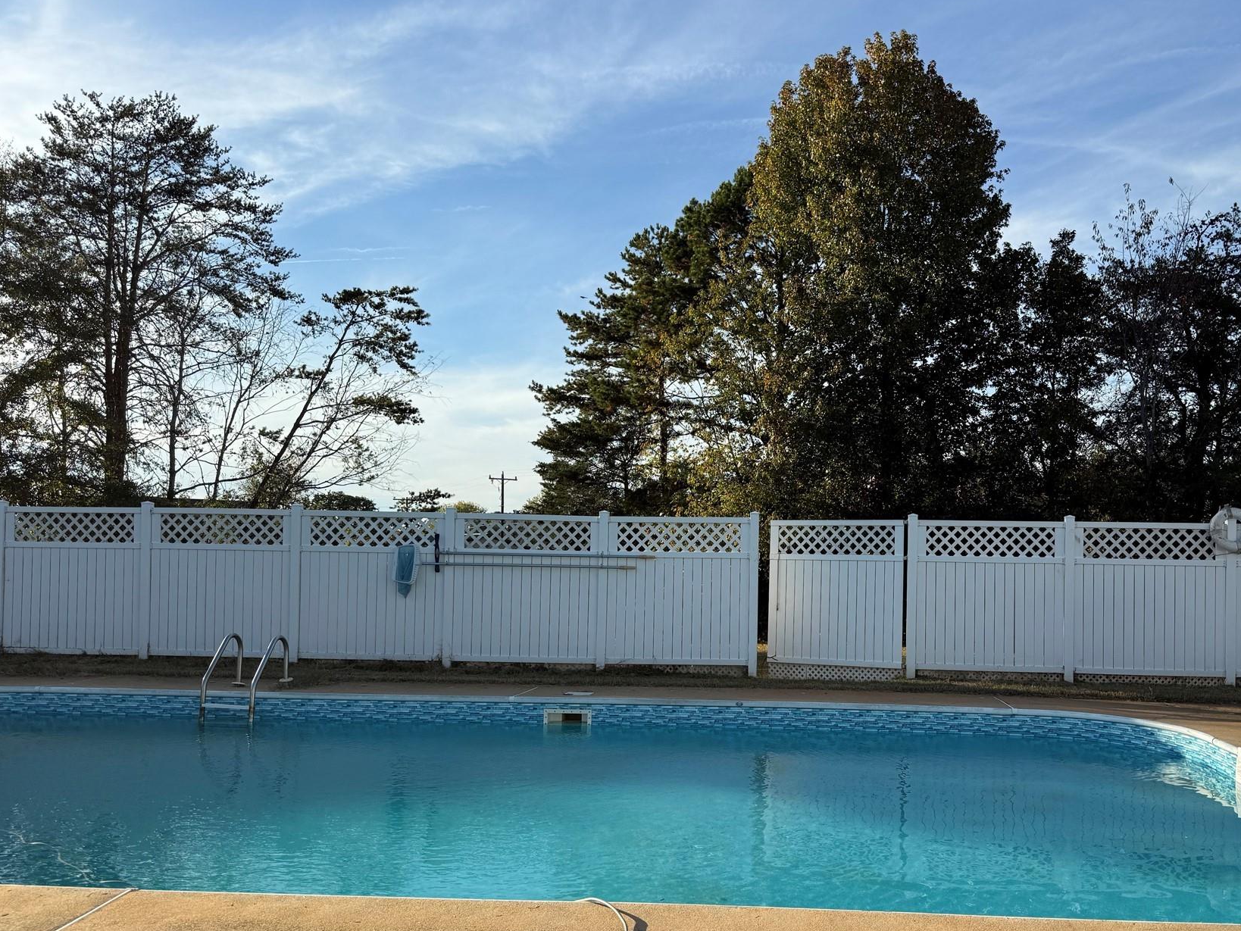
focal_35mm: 30
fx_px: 1076
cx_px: 761
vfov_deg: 46.7
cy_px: 526
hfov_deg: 59.3
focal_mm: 6.76
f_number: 1.78
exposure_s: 1/3425
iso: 80
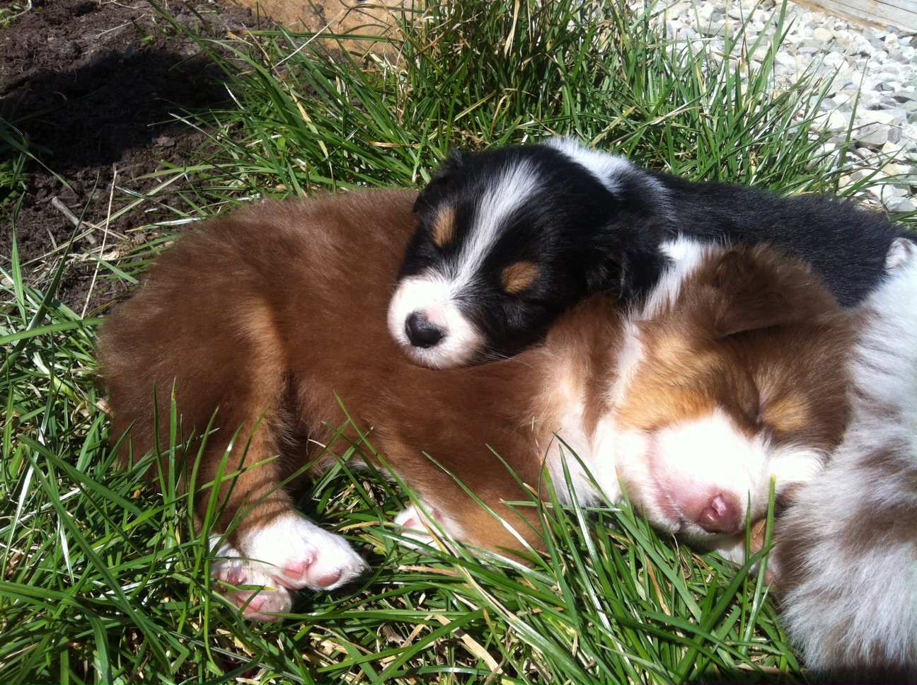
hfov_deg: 52.7
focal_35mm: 35
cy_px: 342
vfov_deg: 40.6
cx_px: 458
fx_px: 926
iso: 80
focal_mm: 3.85
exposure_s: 1/1040
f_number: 2.8
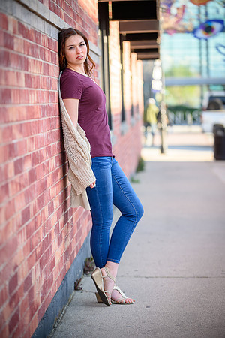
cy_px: 169
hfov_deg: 13.0
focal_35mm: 105
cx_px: 112
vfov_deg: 19.5
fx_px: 984
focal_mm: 105
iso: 100
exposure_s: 1/320
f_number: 2.8
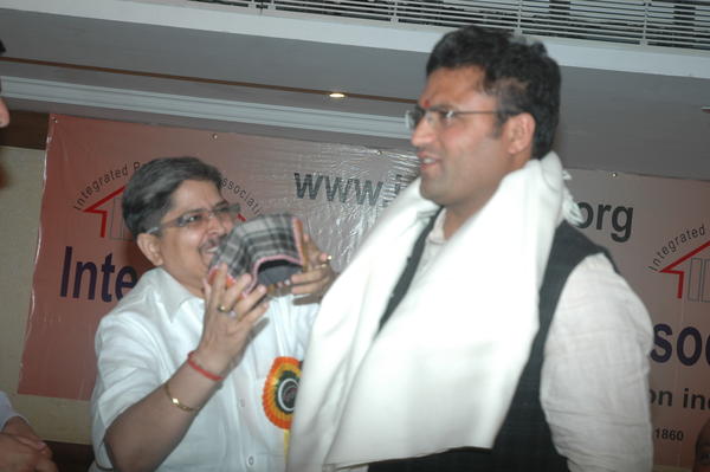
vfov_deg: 19.7
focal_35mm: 69
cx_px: 355
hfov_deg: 29.3
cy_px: 236
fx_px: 1360
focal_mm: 46
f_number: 4.5
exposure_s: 1/60
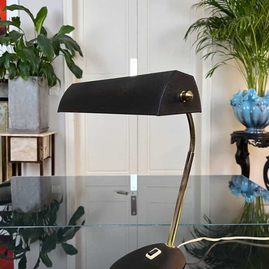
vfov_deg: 52.1
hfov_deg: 52.5
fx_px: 273
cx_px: 133
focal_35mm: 31
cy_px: 164
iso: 320
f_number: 1.5
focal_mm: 5.7
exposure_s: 1/50
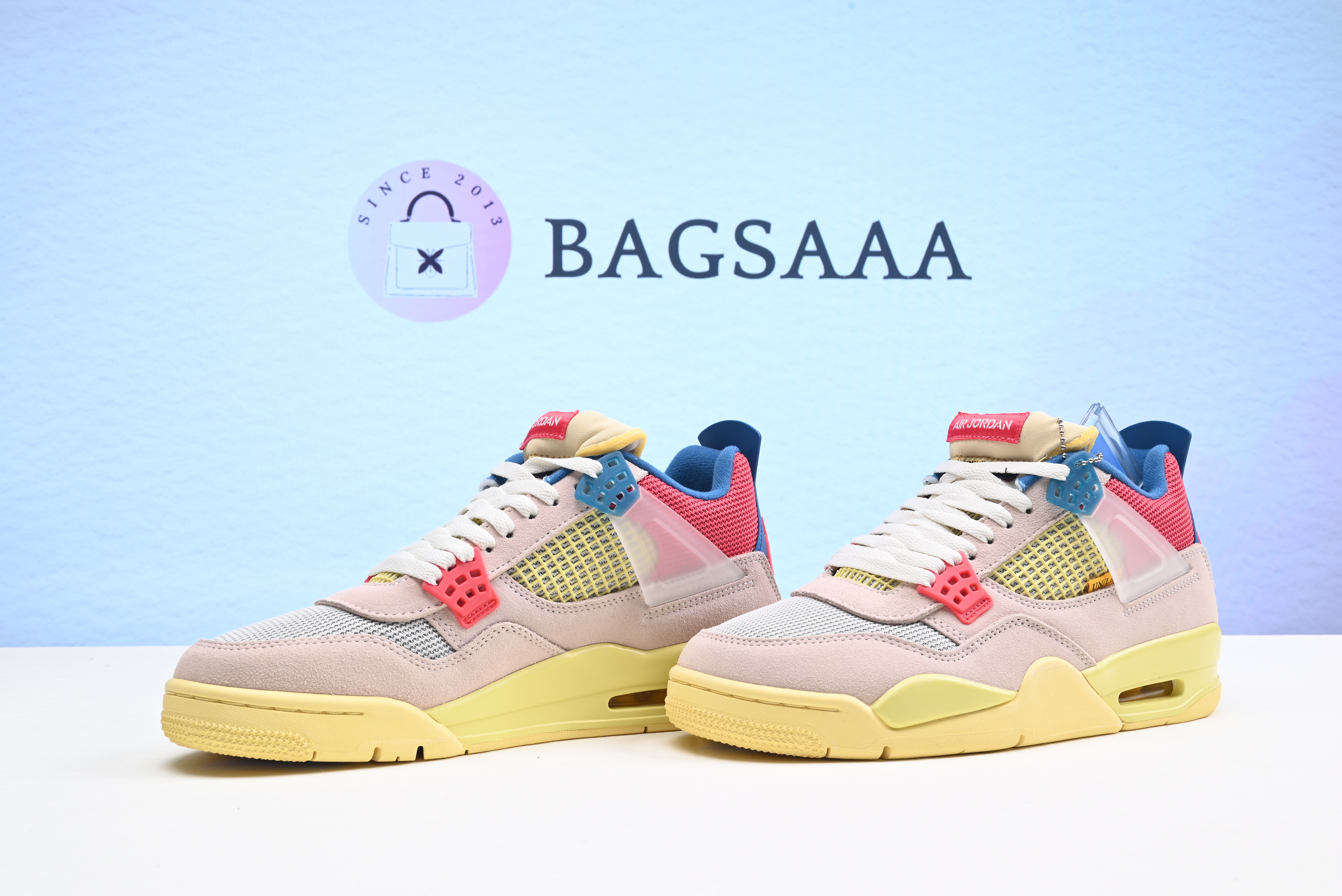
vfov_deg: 34.2
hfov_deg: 49.5
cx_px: 671
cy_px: 448
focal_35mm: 39
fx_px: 1454
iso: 100
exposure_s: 1/2
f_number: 16
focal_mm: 39
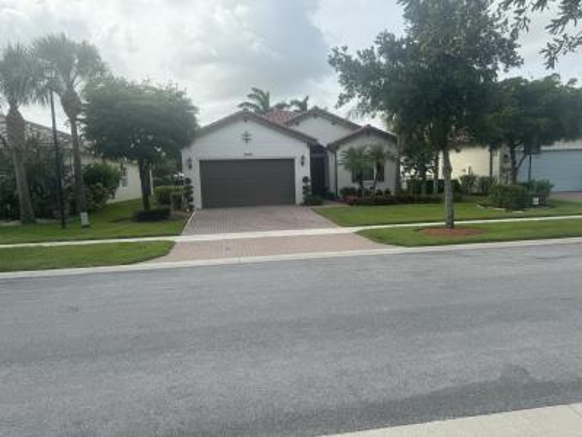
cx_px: 291
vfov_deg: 56.8
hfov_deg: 71.6
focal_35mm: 24
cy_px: 218
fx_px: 404
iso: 80
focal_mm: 6.76
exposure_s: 1/1767
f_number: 1.78
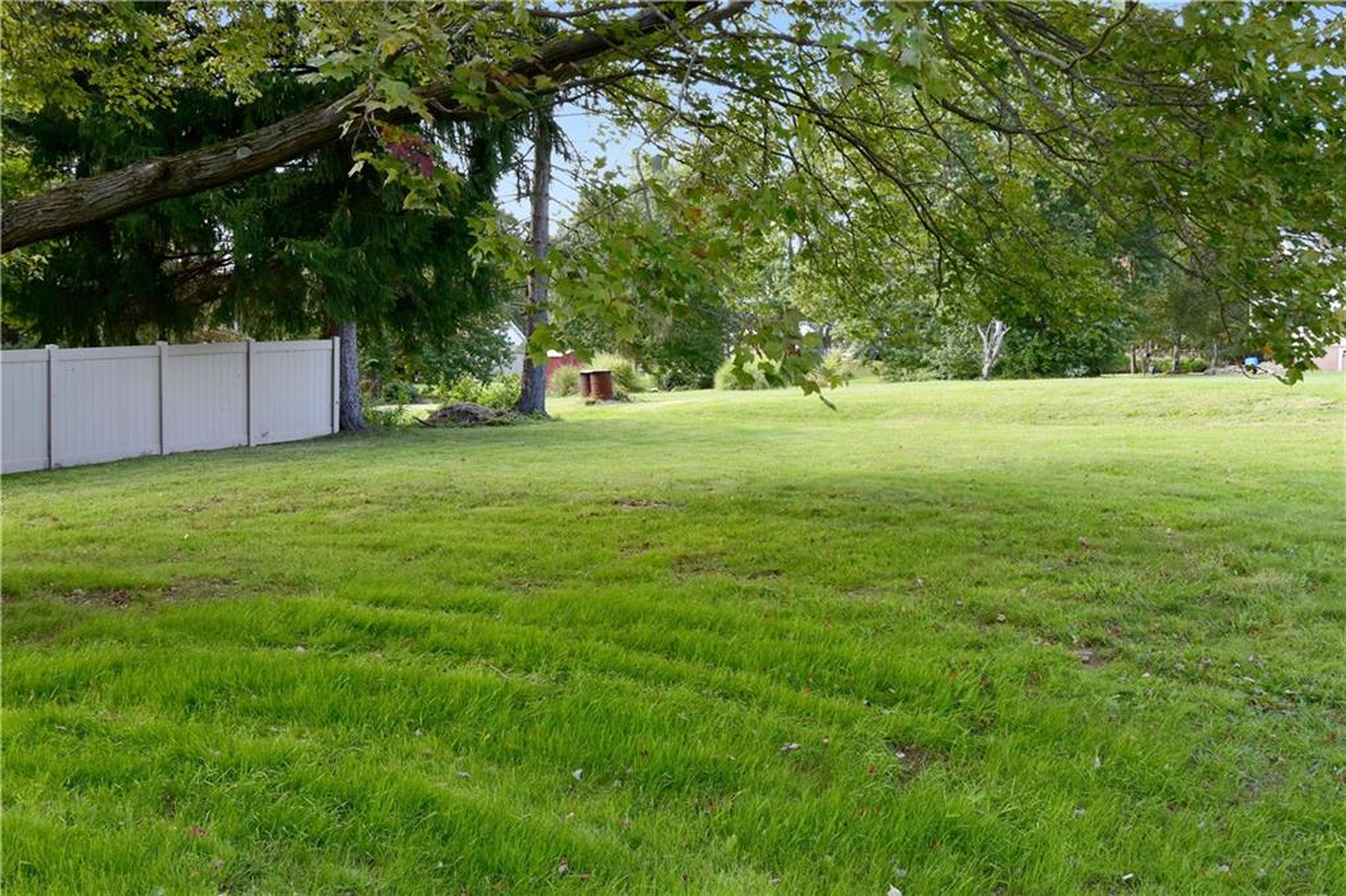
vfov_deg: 36.8
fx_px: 1345
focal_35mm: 36
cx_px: 673
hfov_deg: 53.1
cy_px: 448
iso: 400
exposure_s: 1/125
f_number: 9
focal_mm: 24
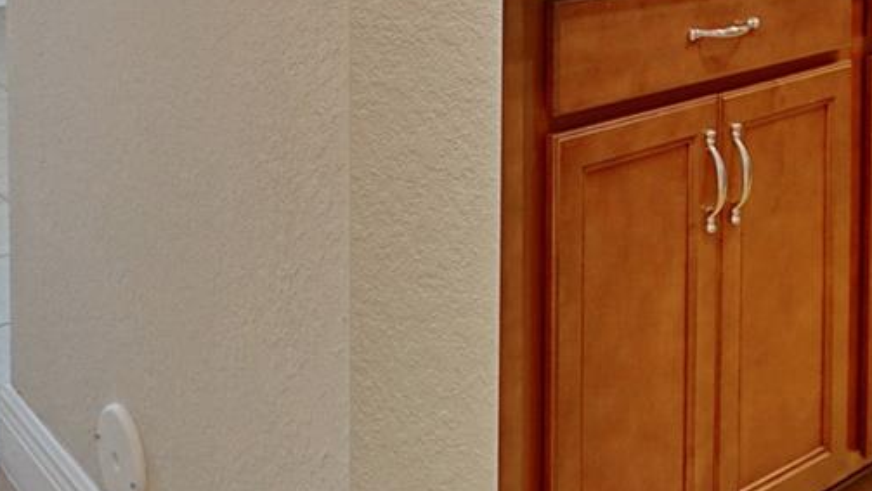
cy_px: -261
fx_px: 1156
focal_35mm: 50
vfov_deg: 20.3
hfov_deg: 41.3
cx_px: 477
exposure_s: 1/25
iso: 250
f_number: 4
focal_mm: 10
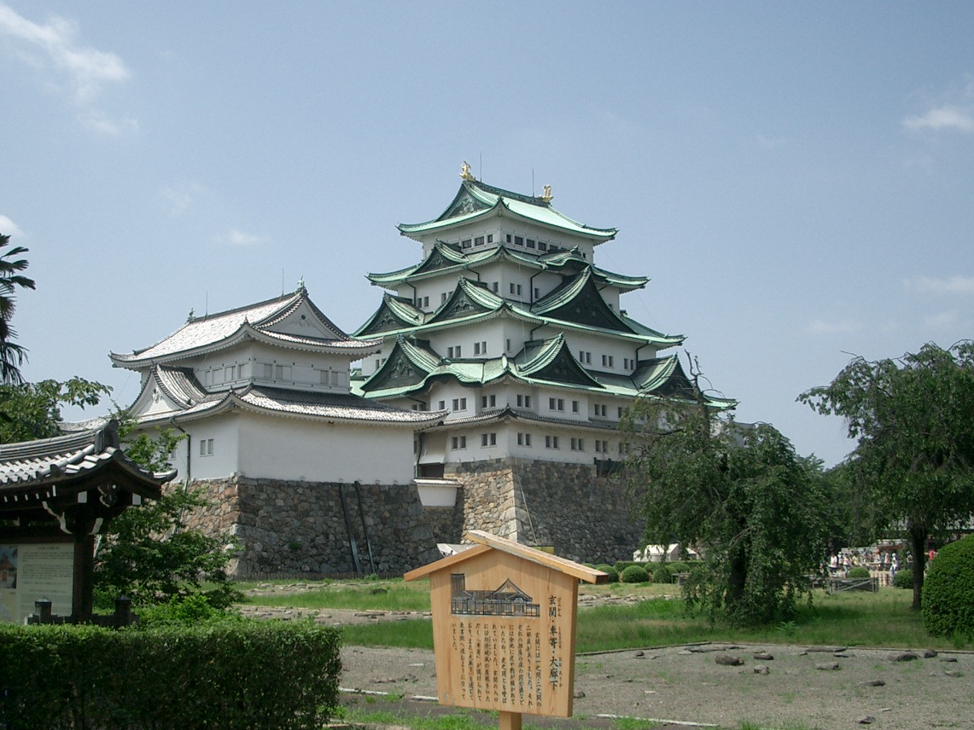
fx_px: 1294
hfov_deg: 41.2
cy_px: 391
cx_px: 443
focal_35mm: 46
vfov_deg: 31.5
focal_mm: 6.8
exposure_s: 1/400
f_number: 4.6
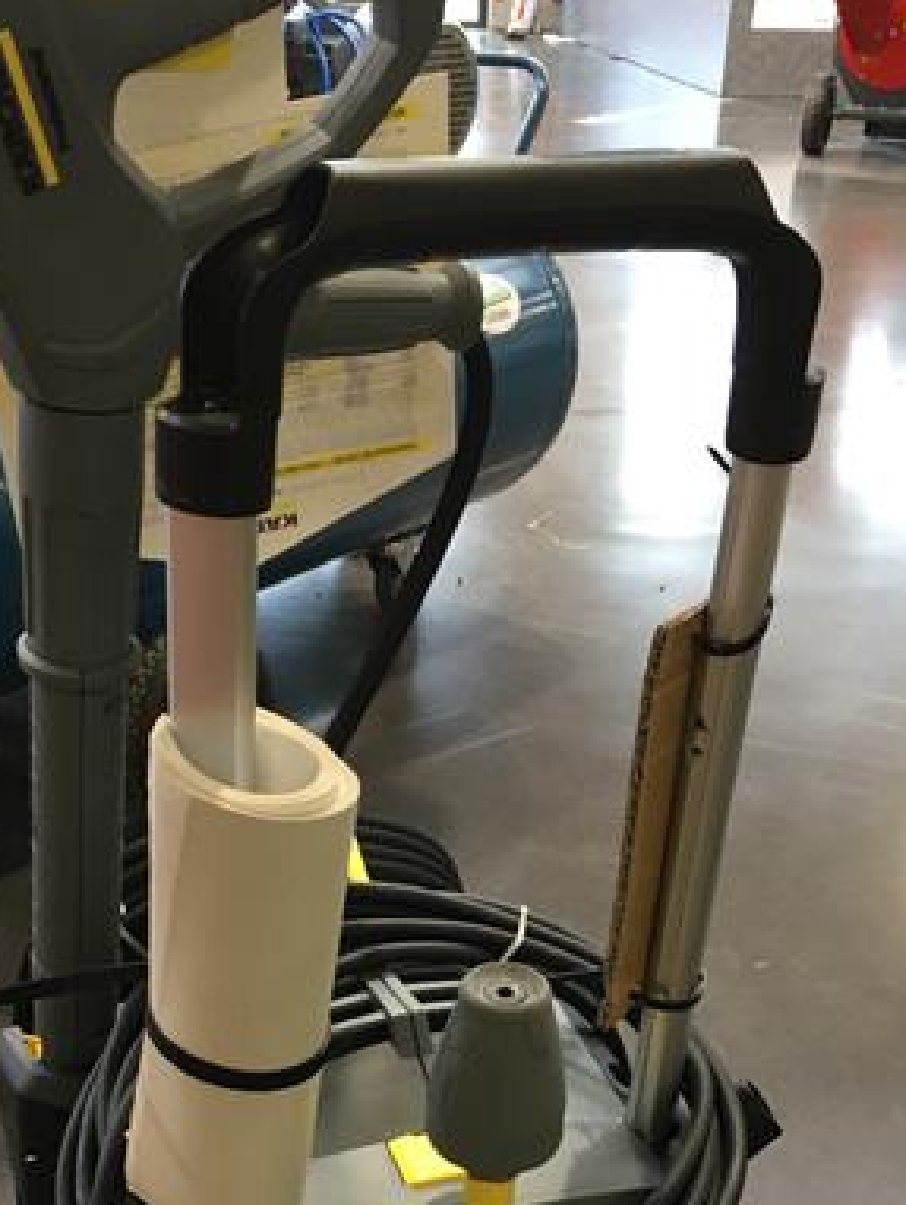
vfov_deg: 33.9
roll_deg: -1.2
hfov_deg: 27.0
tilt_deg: -31.5
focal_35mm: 54
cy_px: 1041
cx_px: 366
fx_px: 1882
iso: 100
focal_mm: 4.15
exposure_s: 1/33
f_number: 2.2
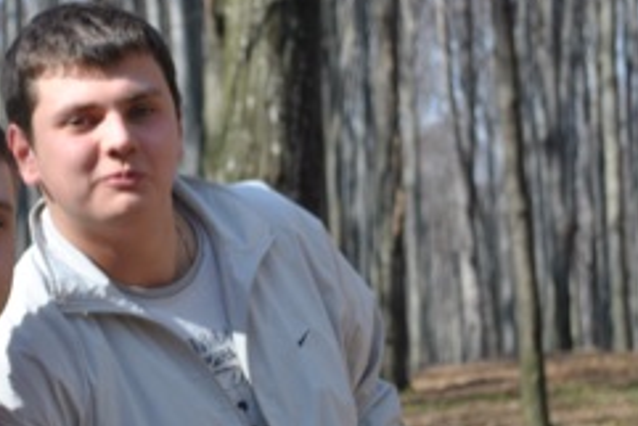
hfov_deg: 13.7
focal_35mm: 149
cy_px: 188
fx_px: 2642
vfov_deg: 9.2
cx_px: 140
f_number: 5.3
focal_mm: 46
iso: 200
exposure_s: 1/400
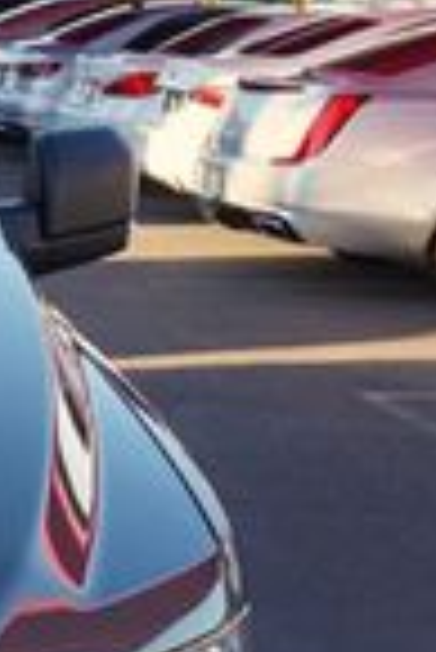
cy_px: 656
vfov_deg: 18.7
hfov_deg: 11.0
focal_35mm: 106
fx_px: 1921
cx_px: -607
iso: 100
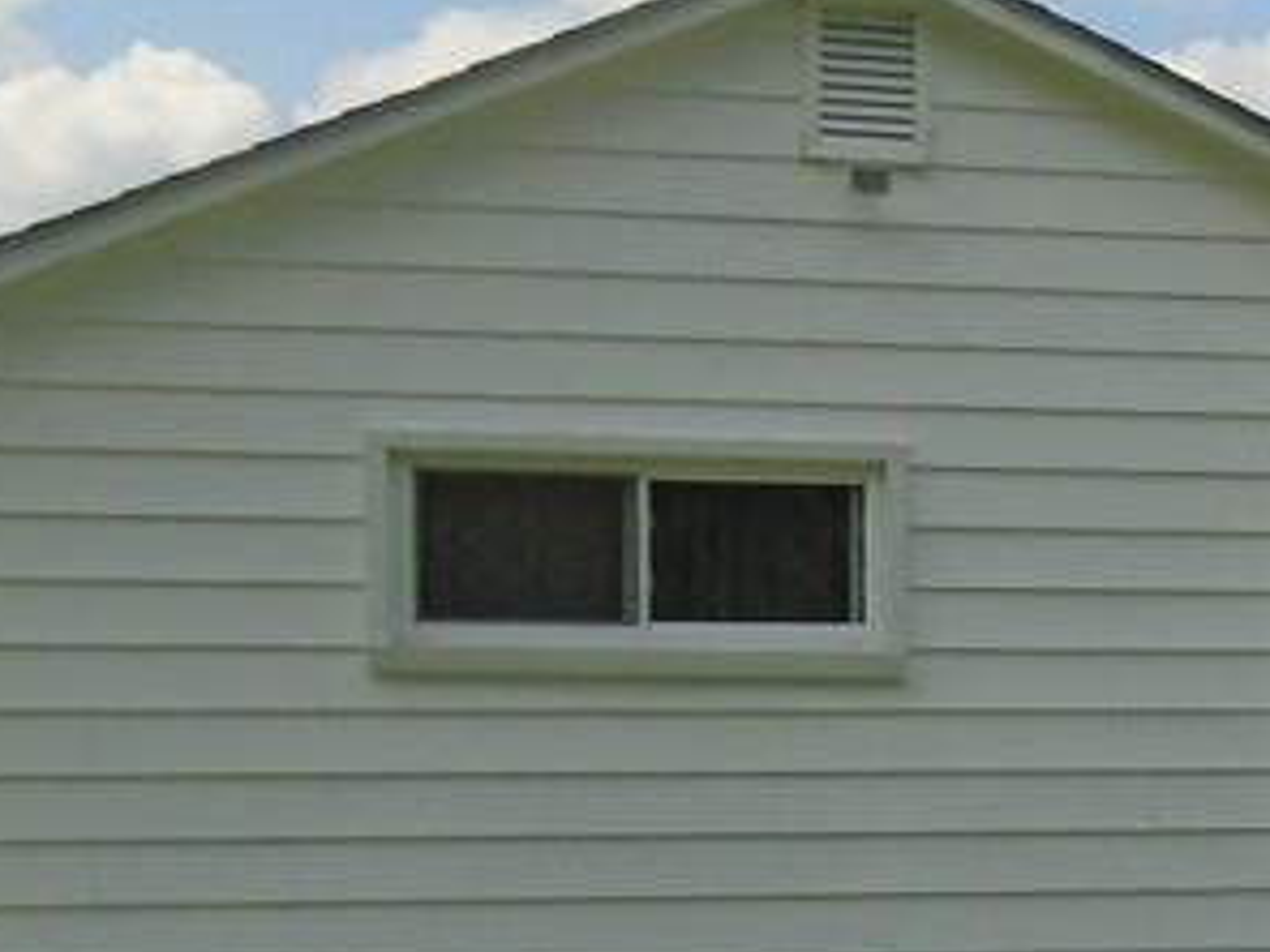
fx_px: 3302
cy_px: 871
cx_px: 1755
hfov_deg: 19.6
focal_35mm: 90
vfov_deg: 16.2
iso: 100
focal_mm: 4.6
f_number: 8
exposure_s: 1/250
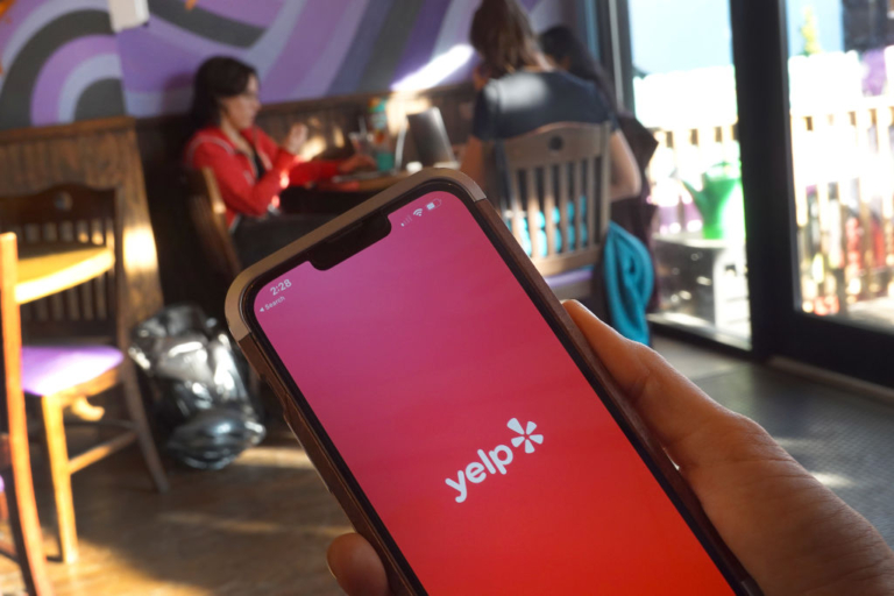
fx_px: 1117
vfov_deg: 29.9
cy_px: 298
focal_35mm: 45
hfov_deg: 43.6
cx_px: 447
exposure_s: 1/25
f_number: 6.3
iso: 500
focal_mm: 16.54
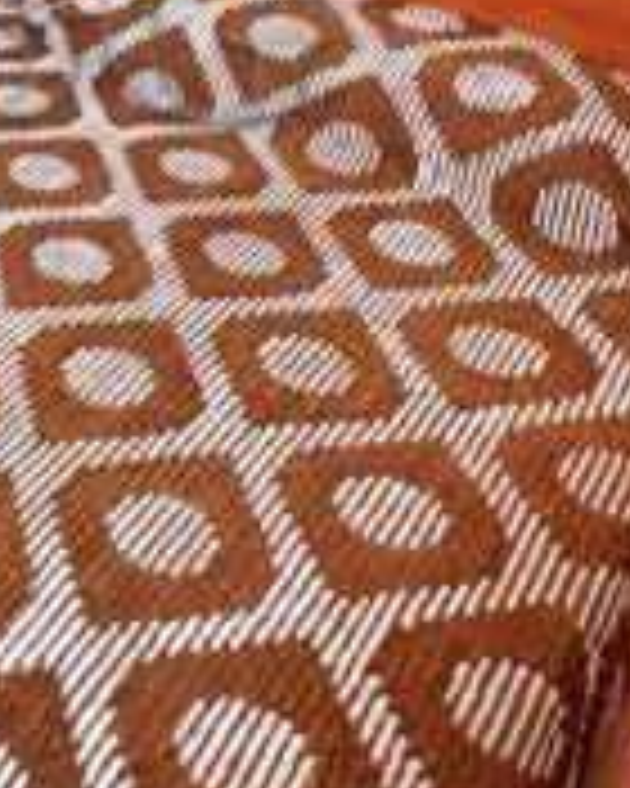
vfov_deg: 32.1
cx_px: -133
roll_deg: -0.5
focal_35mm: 55
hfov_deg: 24.8
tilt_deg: -24.4
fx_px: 1282
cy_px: 45
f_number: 2.2
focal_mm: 2.22
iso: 125
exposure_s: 1/99
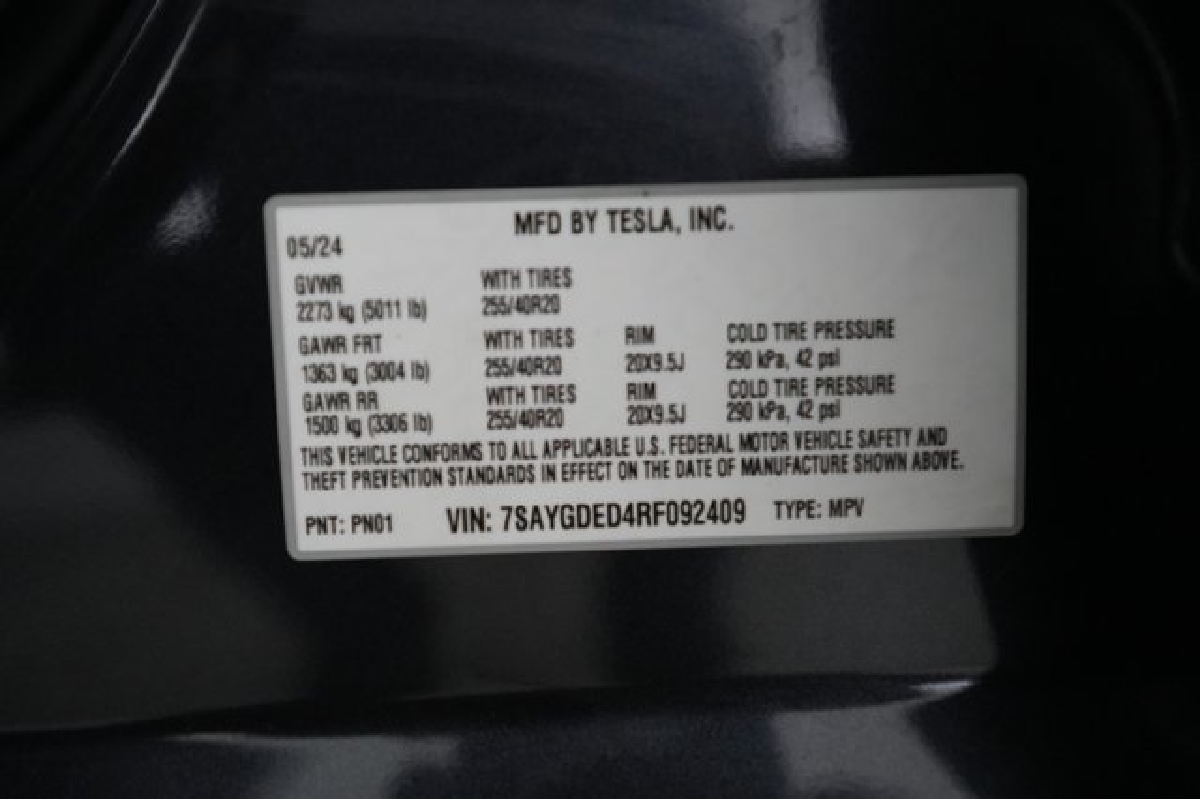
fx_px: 833
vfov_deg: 51.2
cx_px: 600
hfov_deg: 71.5
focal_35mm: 25
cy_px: 400
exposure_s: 1/160
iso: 5000
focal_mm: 25
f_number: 2.8
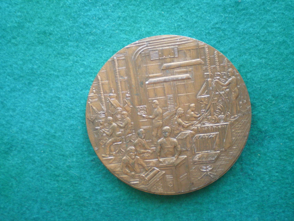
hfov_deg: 49.0
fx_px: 323
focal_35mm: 38
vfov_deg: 37.7
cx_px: 147
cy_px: 110
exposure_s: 1/6
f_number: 3.1
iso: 400
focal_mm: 6.3
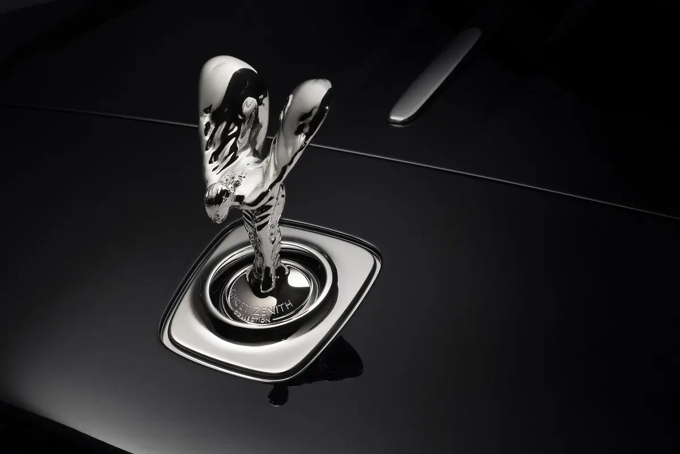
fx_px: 661
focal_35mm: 35
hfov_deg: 54.4
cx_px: 340
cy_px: 227
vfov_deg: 37.9
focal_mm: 35
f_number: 16
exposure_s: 3.2
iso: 100
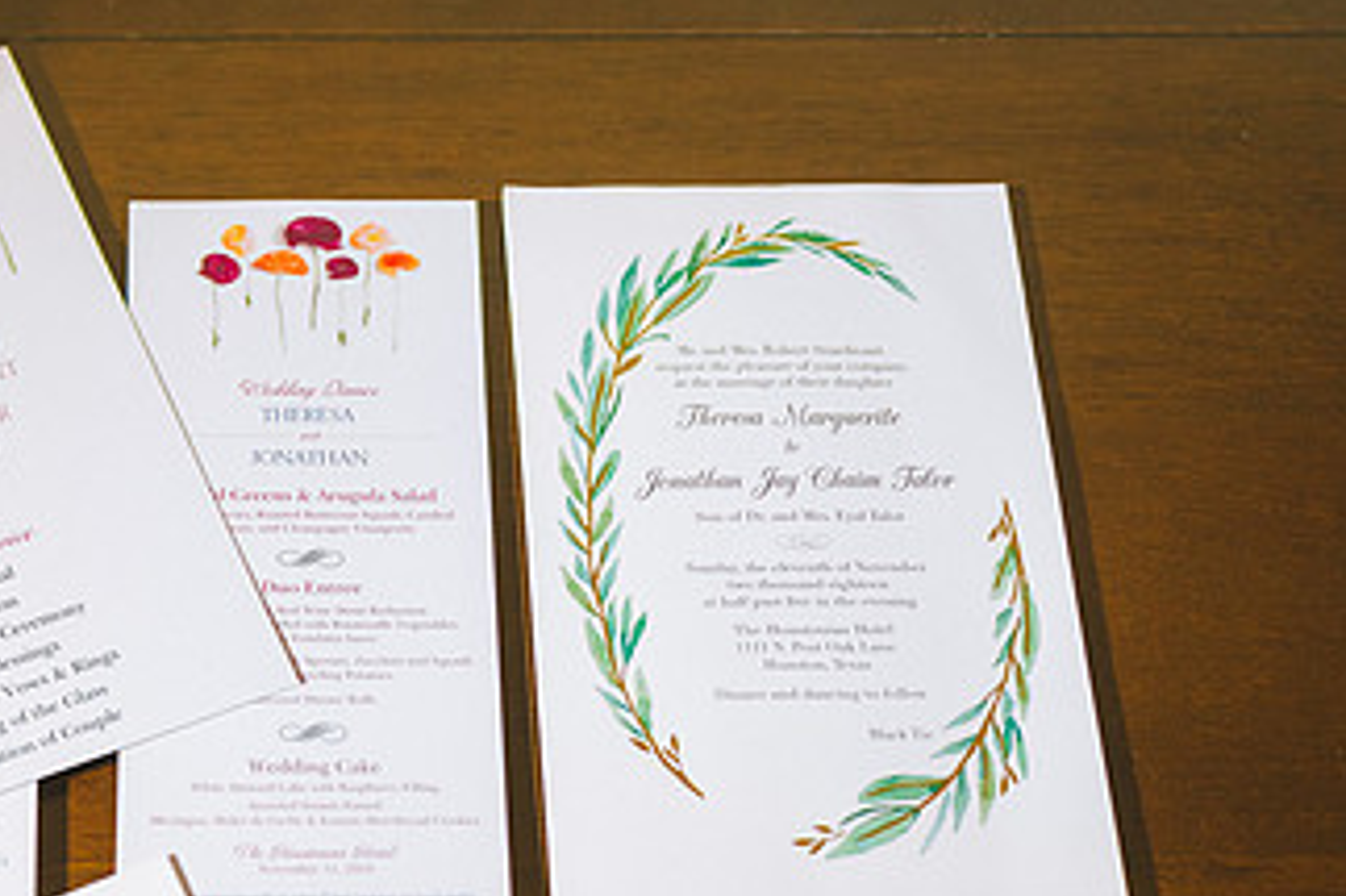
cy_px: 759
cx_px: 267
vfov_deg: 20.3
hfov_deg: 29.8
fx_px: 2466
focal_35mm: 66
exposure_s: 1/250
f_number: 2.8
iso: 800
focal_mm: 35
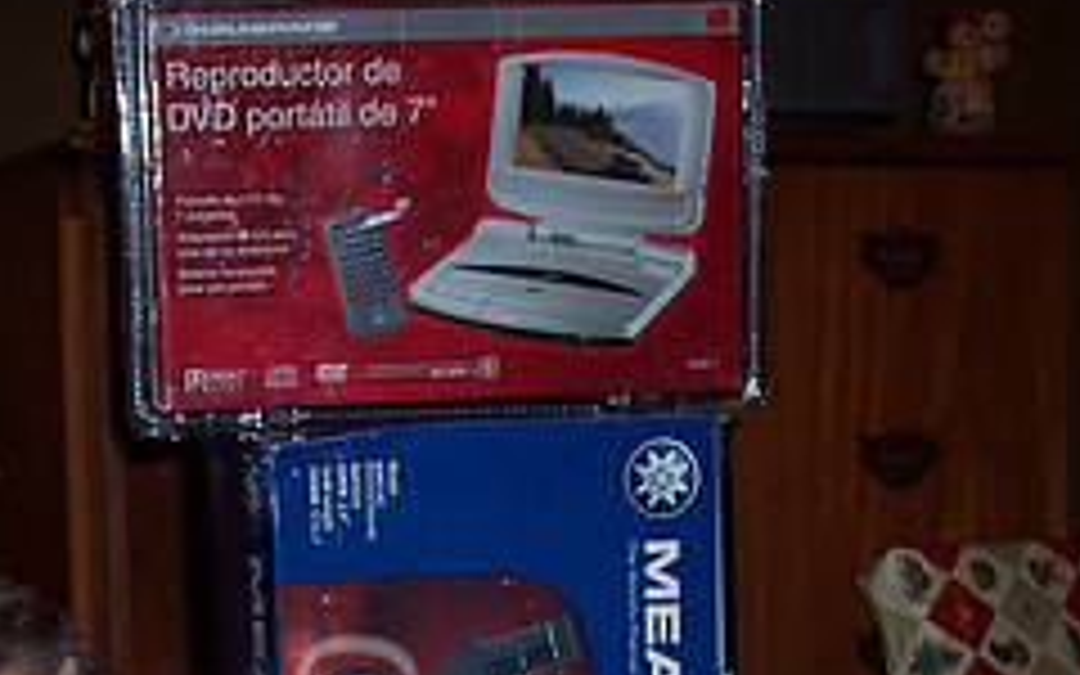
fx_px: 2943
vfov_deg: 12.7
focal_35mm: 100
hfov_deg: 20.6
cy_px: 844
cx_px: 284
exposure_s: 1/60
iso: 100
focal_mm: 8
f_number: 2.8
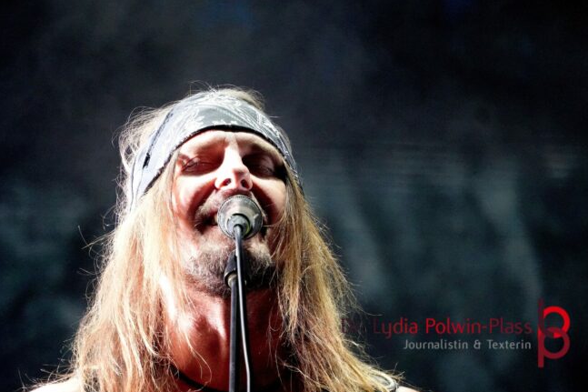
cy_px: 202
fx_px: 4360
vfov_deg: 5.1
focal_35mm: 267
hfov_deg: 7.7
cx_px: 246
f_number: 5.6
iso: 6400
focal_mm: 150
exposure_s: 1/200
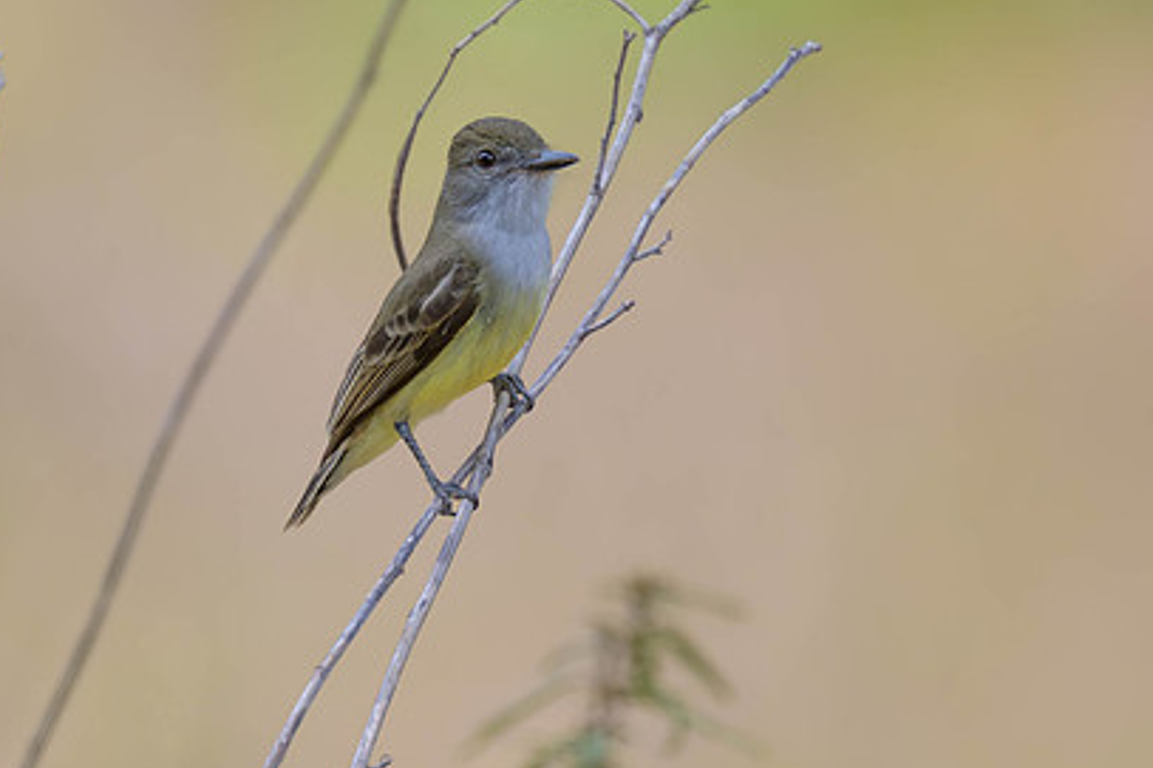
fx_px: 53270
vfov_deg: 0.8
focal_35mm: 1664
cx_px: 643
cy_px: 361
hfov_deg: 1.2
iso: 250
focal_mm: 560
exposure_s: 1/2000
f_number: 4
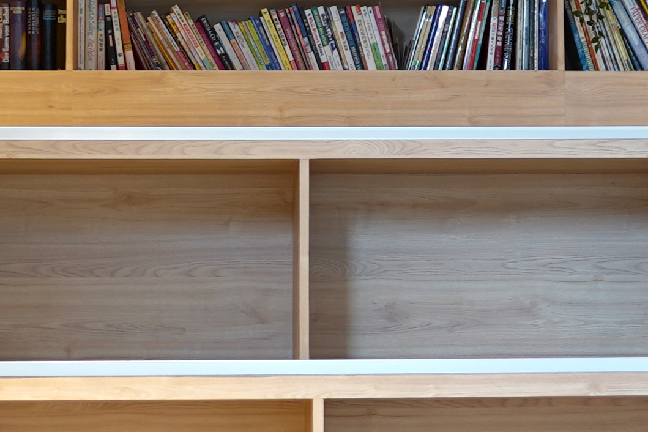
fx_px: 3060
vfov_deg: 8.0
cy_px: 24
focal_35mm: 170
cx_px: 481
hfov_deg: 12.1
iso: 64
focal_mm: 30
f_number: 2.8
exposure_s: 1/8
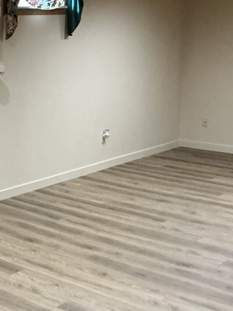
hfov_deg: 19.4
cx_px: -116
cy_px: 113
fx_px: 593
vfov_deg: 29.3
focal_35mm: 66
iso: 250
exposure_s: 1/30
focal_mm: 3
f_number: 1.8
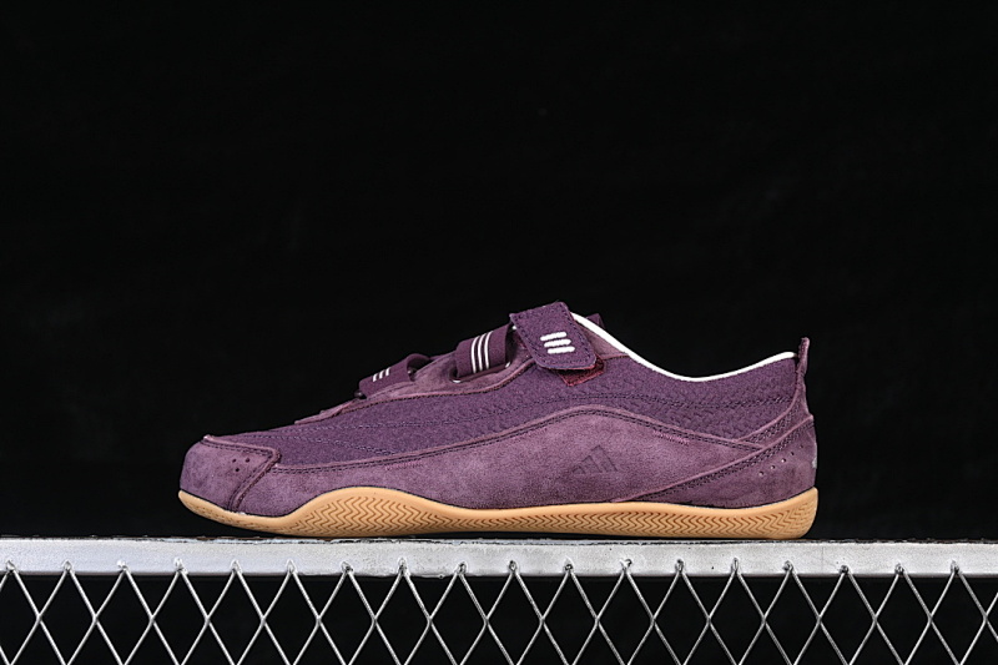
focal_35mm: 75
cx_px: 499
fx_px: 2079
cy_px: 332
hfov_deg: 27.0
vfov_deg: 18.2
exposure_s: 1/60
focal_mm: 50
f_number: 6.3
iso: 160
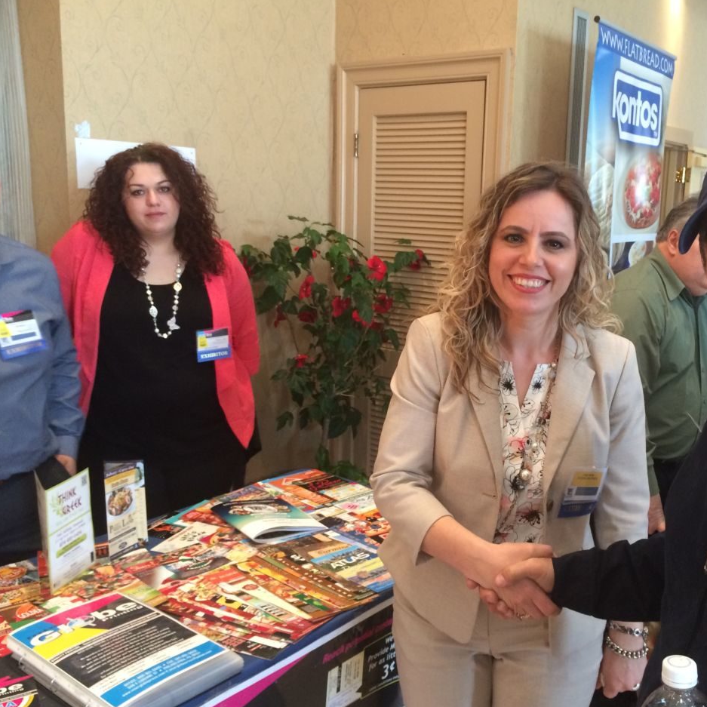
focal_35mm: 35
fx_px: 809
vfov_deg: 47.2
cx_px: 432
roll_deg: -0.6
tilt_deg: -12.2
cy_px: 358
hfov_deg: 46.9
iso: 160
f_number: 2.2
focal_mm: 4.15
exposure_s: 1/30
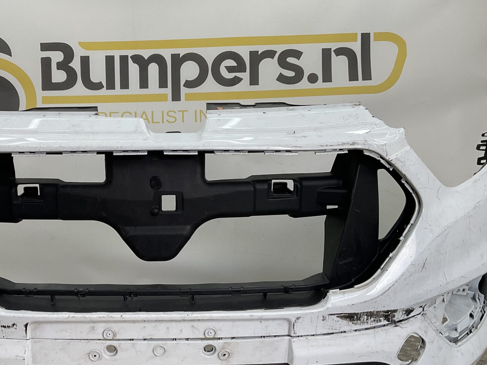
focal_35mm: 45
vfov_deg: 32.1
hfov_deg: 41.4
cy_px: 217
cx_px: 153
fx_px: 633
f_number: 1.8
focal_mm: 3
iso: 16
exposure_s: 1/160
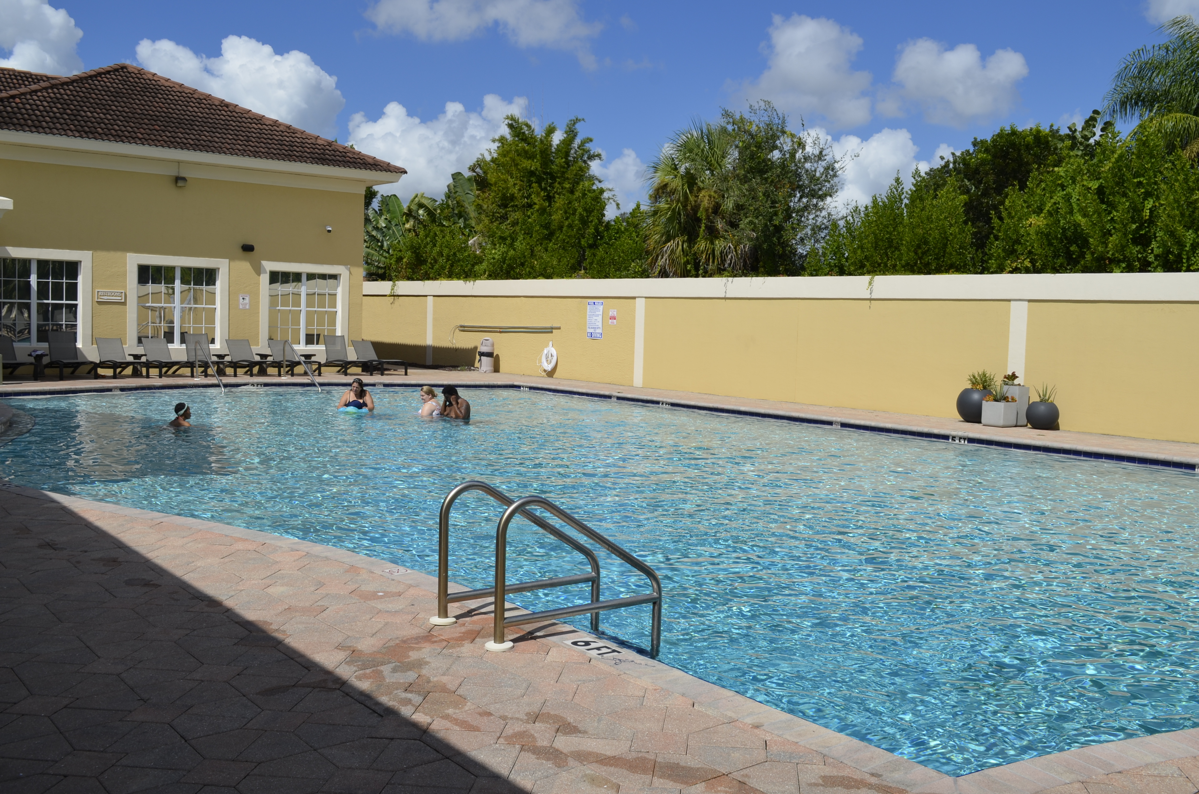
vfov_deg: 39.8
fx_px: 1097
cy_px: 397
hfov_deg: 57.3
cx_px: 600
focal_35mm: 33
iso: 100
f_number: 10
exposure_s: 1/400
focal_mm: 22
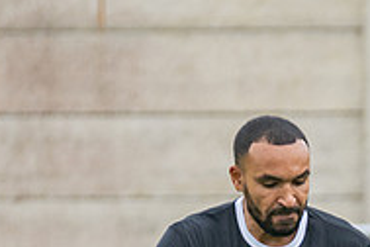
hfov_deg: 1.4
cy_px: 468
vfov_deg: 1.0
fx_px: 14696
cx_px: 466
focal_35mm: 1430
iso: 400
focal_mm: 220
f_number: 2.8
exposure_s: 1/1250
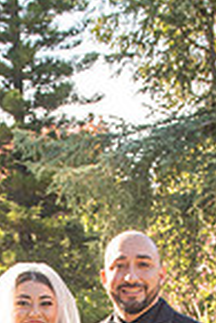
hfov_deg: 10.2
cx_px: 39
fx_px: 1212
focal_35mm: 135
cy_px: 472
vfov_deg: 14.3
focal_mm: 29
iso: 200
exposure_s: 1/250
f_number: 5.6
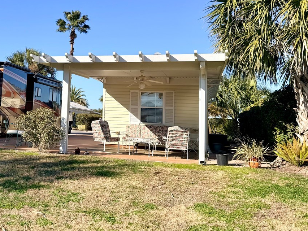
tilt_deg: +6.0
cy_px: 68
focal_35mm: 45
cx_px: 70
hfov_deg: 40.7
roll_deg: -1.6
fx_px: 400
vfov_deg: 31.8
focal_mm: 6.76
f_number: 1.78
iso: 80
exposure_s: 1/3759
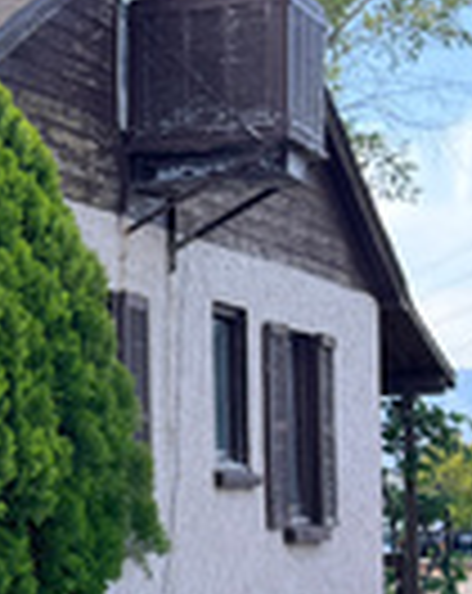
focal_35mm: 114
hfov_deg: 11.6
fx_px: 1998
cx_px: -571
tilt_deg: +2.8
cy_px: 432
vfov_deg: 16.8
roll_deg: +0.6
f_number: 1.78
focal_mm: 6.76
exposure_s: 1/1522
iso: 100
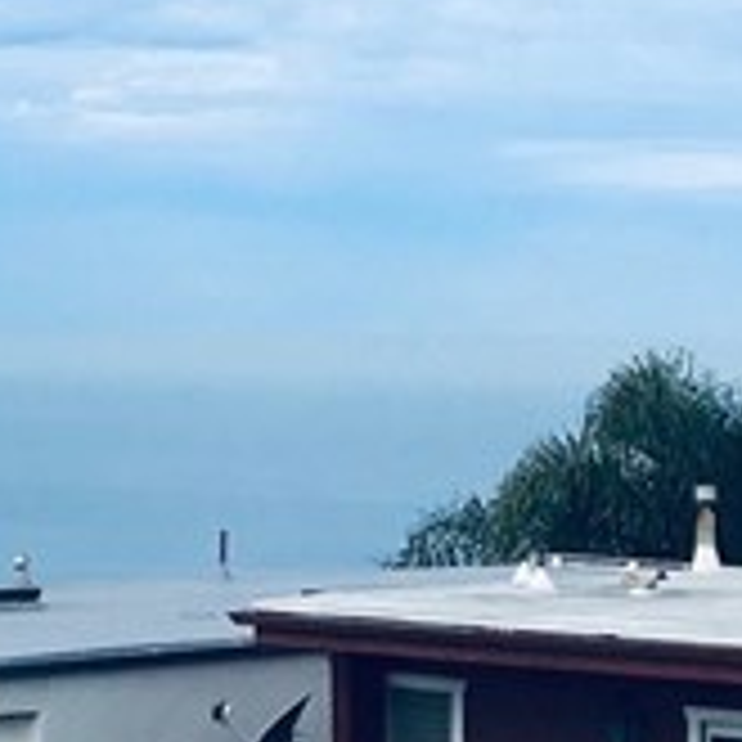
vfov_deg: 11.3
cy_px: 81
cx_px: -670
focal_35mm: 154
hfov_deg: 10.5
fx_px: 3735
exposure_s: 1/3546
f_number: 1.8
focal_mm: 3.99
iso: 20
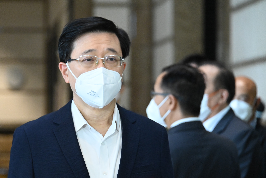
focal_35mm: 227
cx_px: 111
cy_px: 96
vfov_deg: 6.1
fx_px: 1677
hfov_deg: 9.1
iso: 8000
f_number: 5.6
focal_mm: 180
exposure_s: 1/250
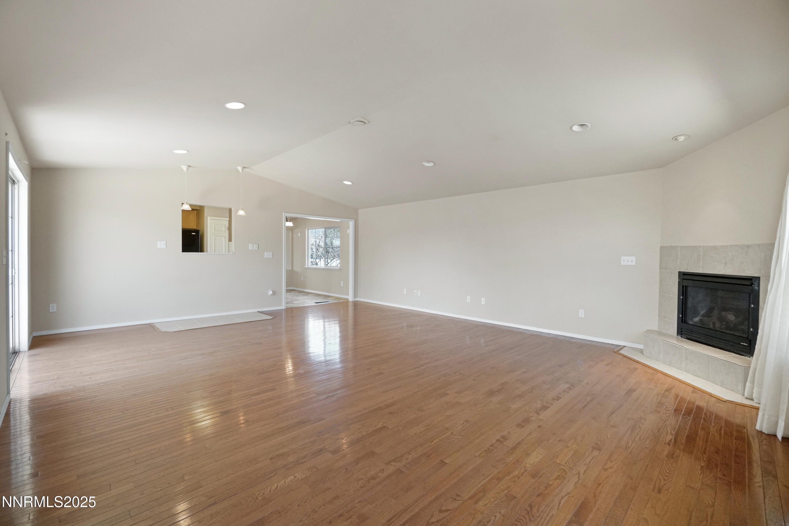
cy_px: 263
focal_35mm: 15
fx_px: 329
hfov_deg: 100.4
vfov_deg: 77.3
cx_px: 394
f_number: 6.3
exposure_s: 1/60
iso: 5000
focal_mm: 10
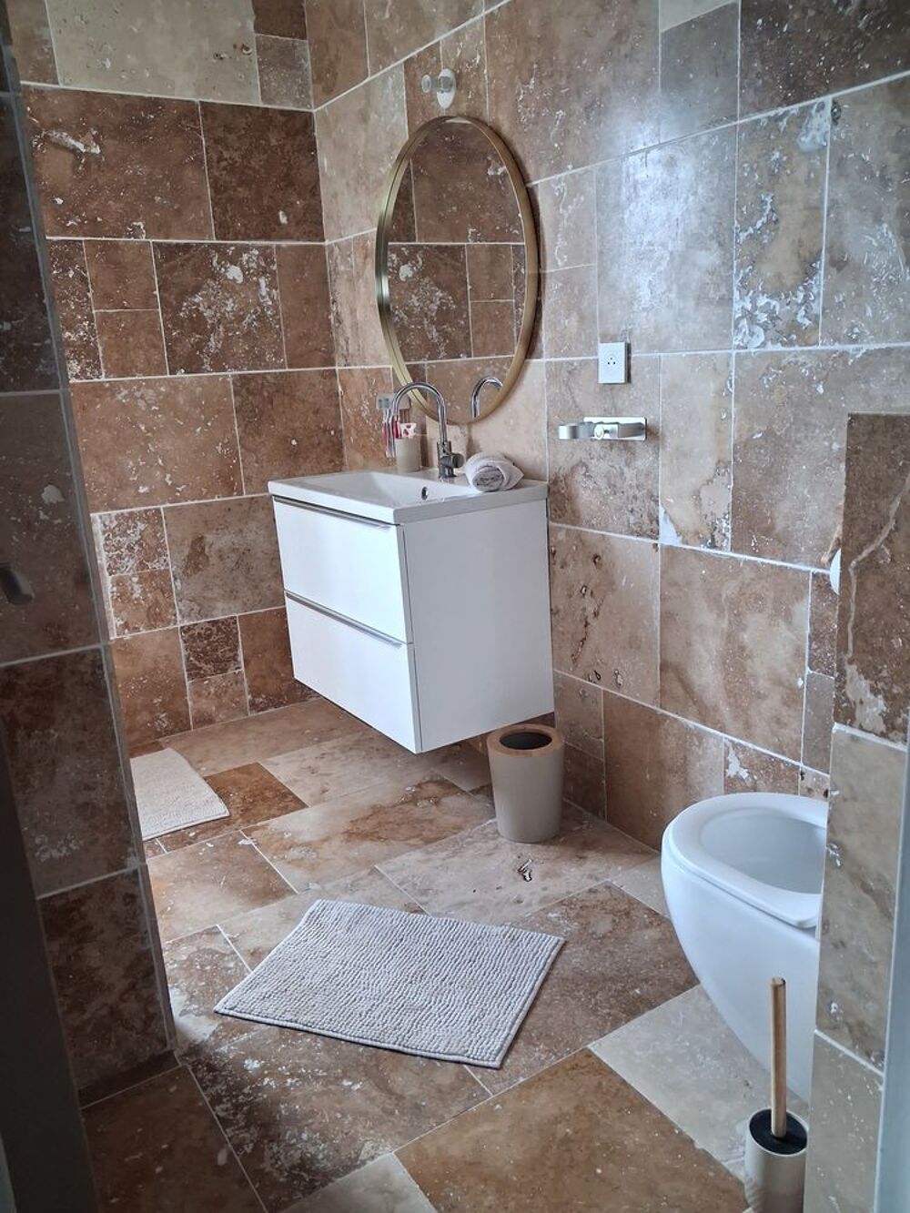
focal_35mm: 27
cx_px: 455
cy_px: 606
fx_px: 946
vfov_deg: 65.3
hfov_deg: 51.4
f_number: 1.8
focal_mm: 4
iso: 400
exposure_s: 1/60
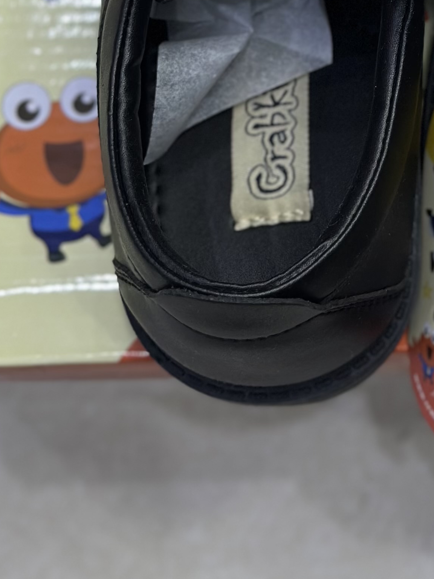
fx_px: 2106
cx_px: 468
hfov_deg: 11.6
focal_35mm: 126
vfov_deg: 15.3
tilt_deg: -77.7
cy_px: -23
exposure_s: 1/144
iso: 64
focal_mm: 6.86
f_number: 1.78
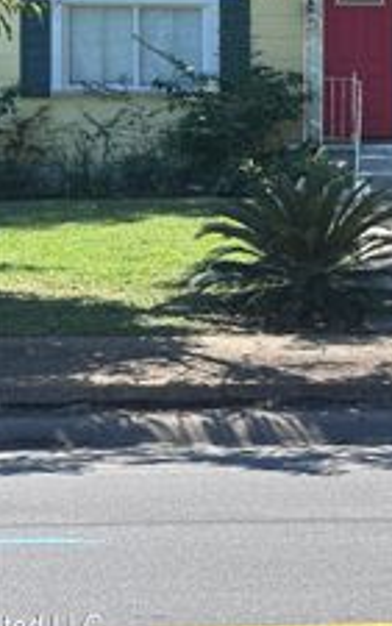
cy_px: 152
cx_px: 489
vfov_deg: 18.3
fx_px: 1928
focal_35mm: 113
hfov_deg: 11.4
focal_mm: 6.86
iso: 64
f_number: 1.78
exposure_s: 1/1497
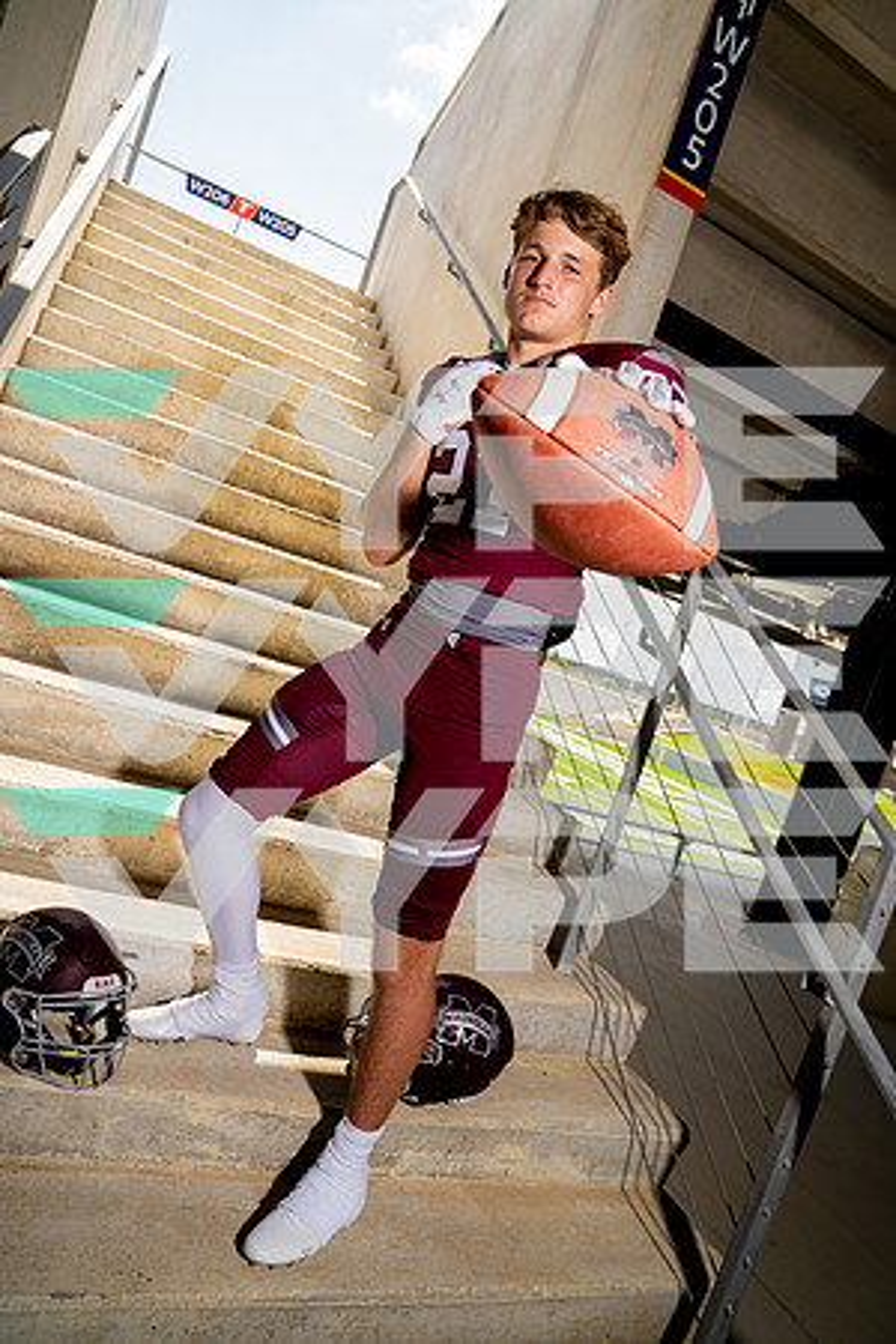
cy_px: 672
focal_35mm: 24
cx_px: 448
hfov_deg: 53.1
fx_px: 896
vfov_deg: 73.7
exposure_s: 1/250
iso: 100
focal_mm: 24
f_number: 5
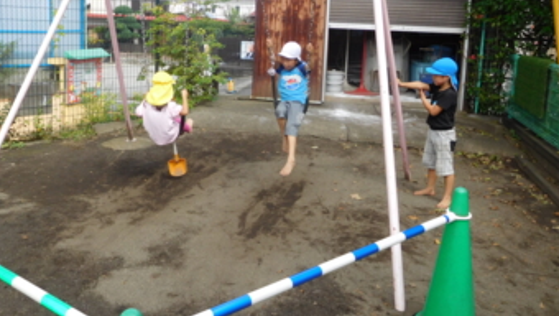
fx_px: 475
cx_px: 245
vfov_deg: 36.0
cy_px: 82
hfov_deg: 60.8
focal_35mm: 32
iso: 125
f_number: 3.4
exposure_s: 1/500
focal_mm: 4.5
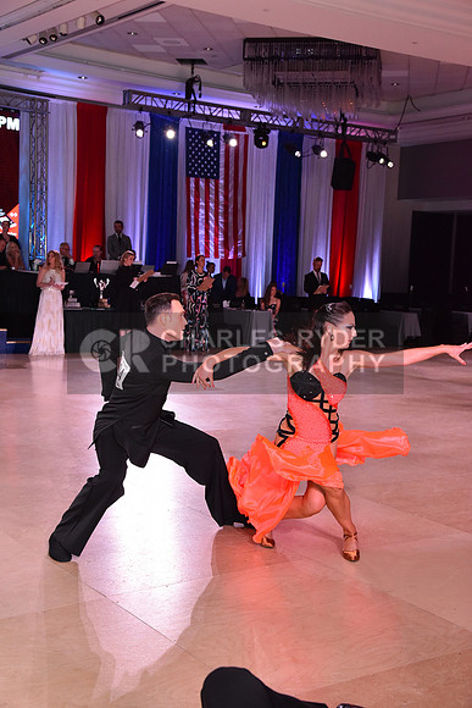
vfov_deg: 38.2
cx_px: 236
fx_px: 1022
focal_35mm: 52
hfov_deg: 26.0
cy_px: 354
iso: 2500
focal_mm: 52
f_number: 7.1
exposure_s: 1/320
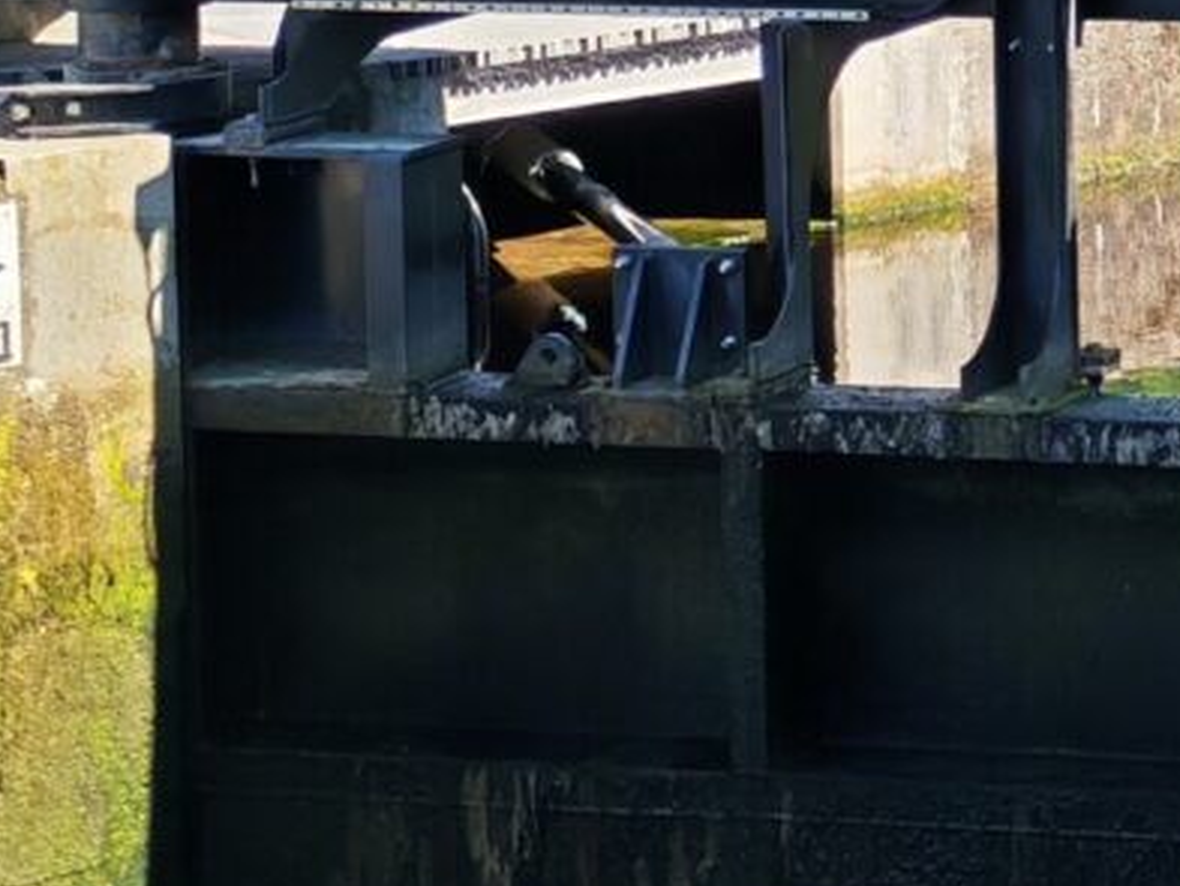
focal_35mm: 215
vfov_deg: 6.8
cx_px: 1753
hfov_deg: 9.0
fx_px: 7331
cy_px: -420
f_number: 1.9
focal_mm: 6.12
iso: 50
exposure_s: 1/370
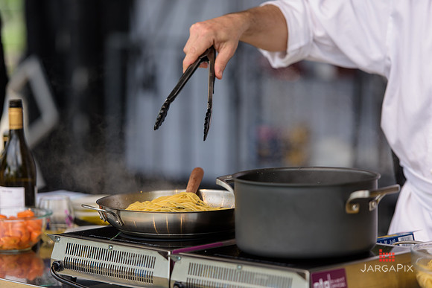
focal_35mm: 150
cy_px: 144
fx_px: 1800
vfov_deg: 9.2
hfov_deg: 13.7
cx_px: 216
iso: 250
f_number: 3.2
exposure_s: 1/1600
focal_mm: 150
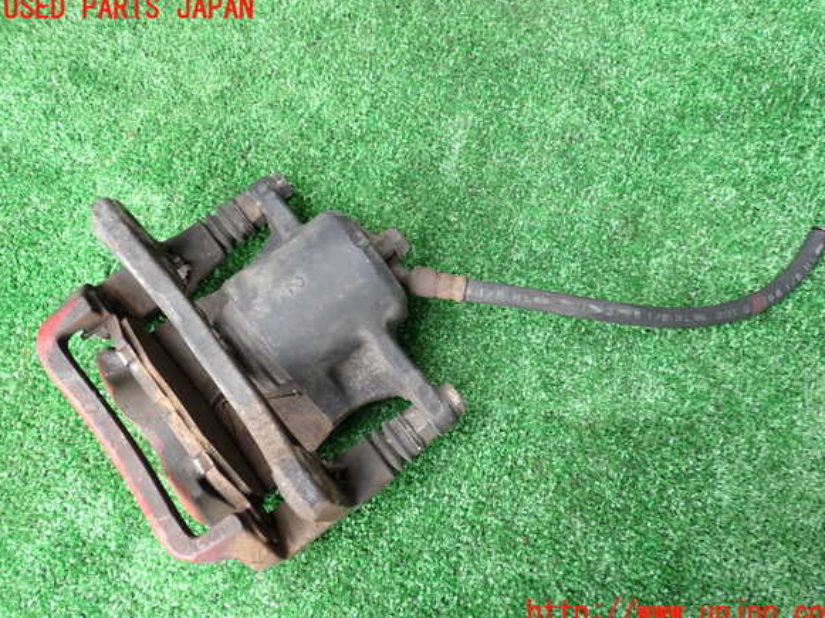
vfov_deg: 45.4
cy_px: 311
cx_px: 422
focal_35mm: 31
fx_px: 738
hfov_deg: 58.4
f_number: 2.3
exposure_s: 1/125
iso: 160
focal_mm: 5.4
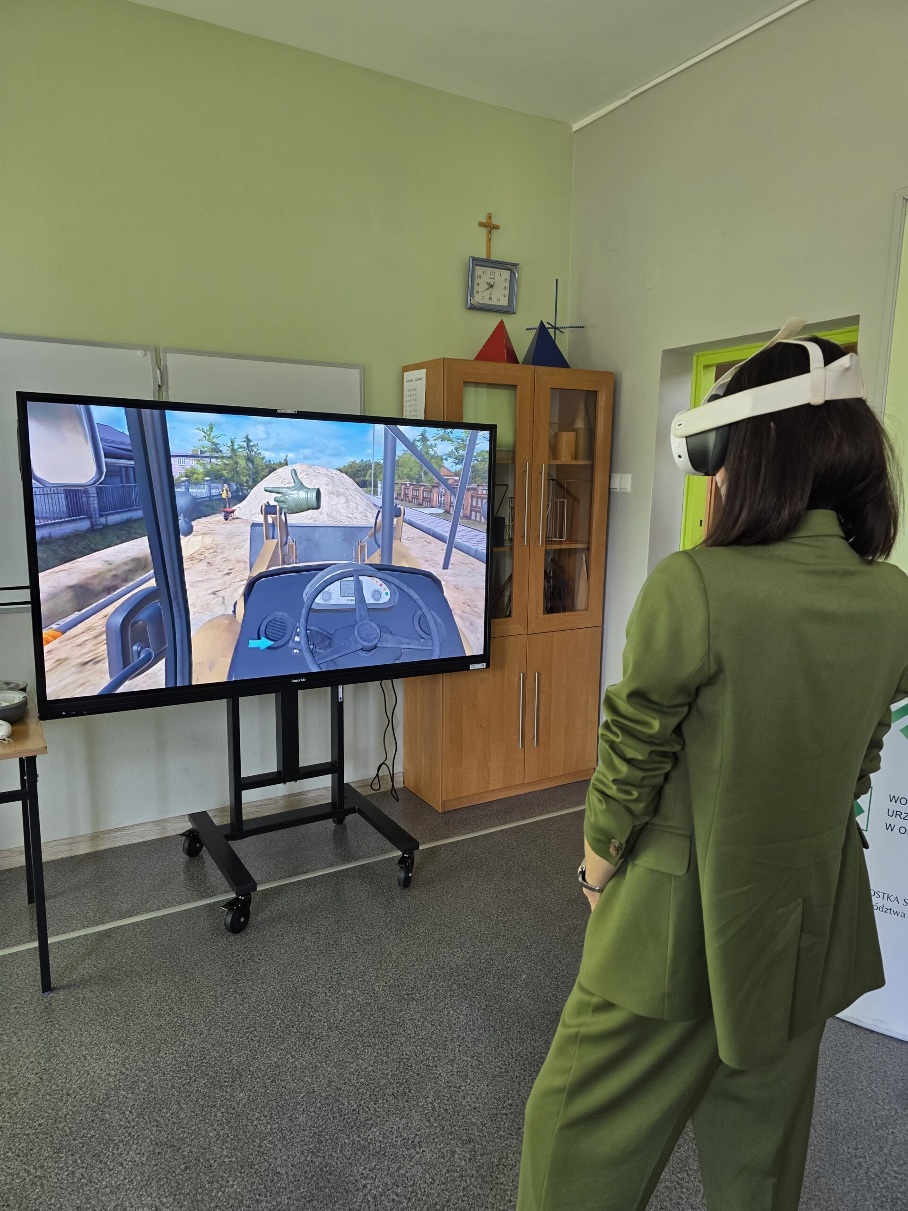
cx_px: 454
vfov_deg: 73.9
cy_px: 606
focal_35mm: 23
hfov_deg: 58.9
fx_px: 804
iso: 200
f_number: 1.7
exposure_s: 1/100
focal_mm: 6.3
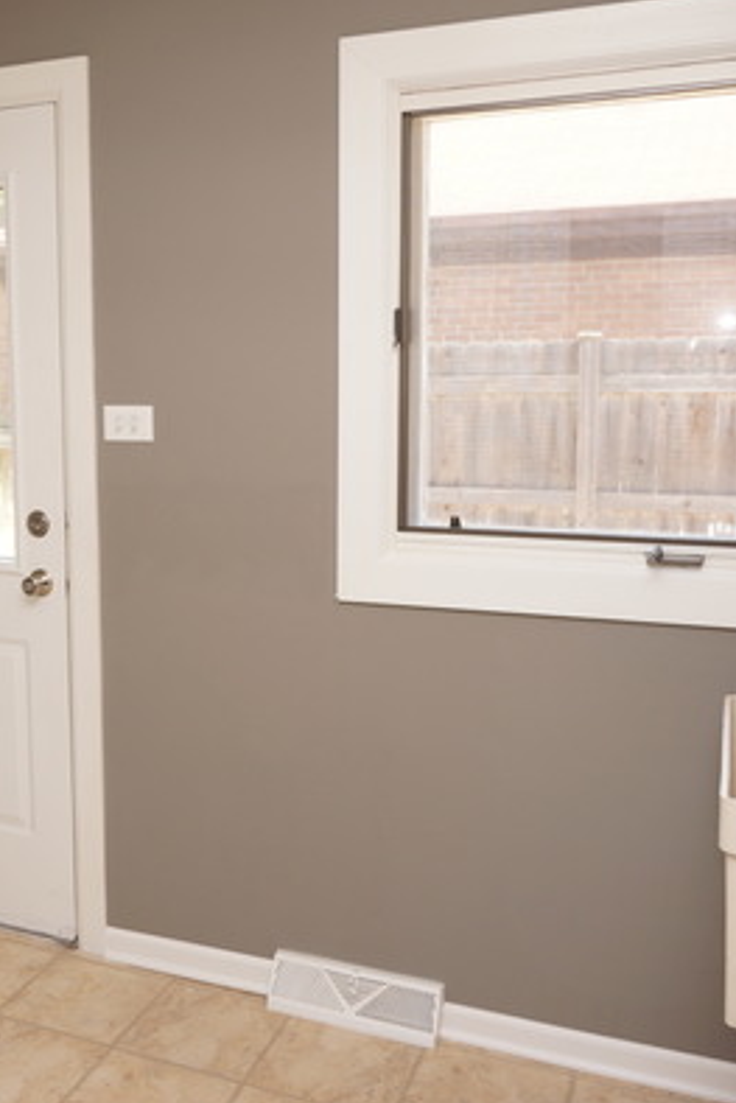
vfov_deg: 49.5
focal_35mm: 39
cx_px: 154
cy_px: 521
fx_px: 1195
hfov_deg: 33.3
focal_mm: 16
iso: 160
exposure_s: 1/60
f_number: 4
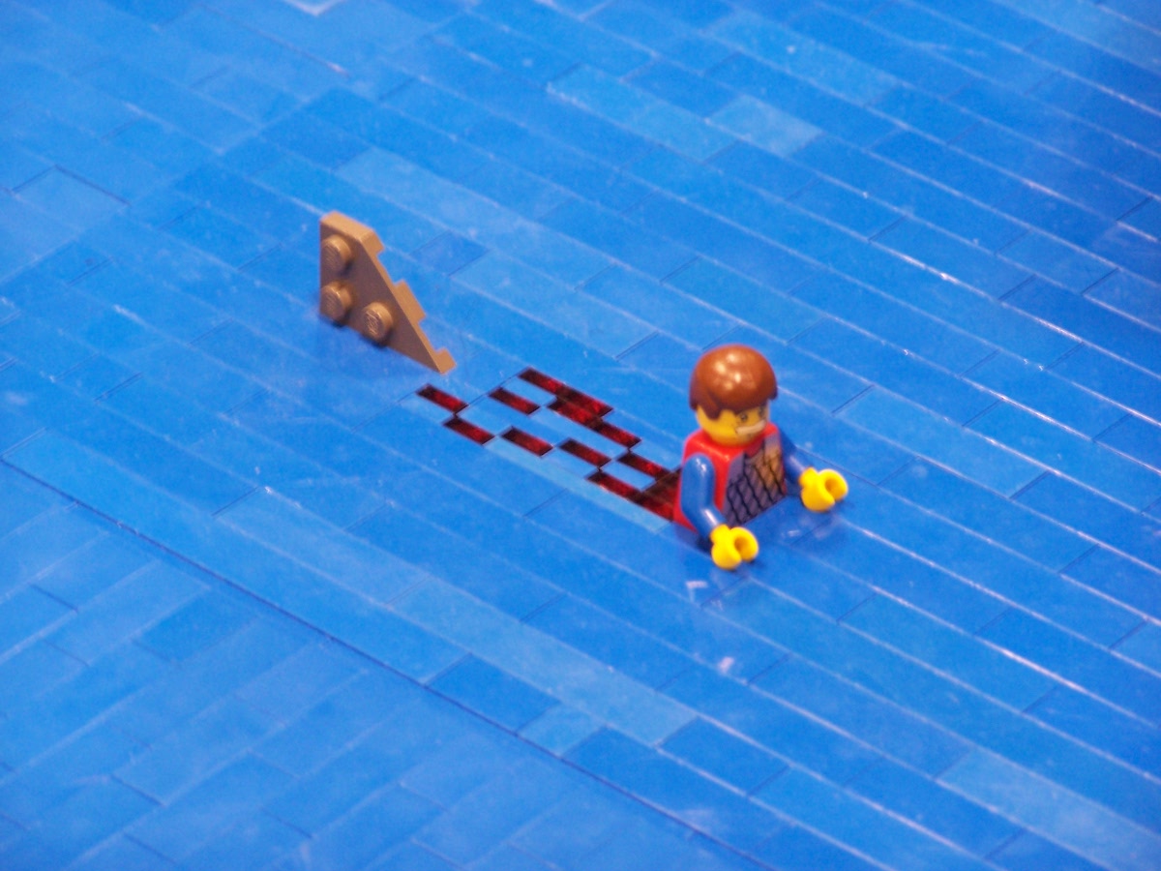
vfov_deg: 6.8
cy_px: 436
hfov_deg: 9.1
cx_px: 580
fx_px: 7312
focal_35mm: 218
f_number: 3.2
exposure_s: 1/10
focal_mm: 36.2
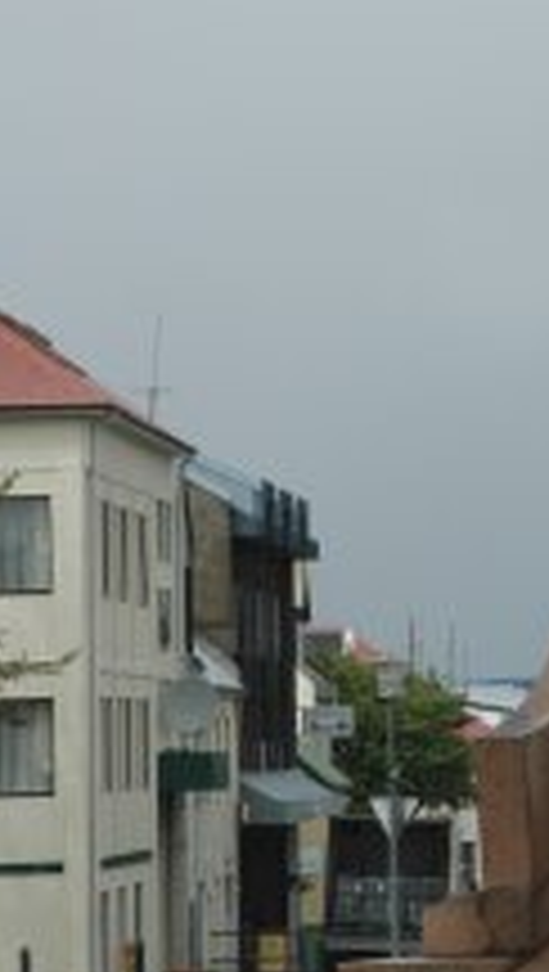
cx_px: 709
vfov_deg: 8.8
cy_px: 459
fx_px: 6295
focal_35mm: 244
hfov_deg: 5.0
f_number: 20
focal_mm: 70
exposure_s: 1/125
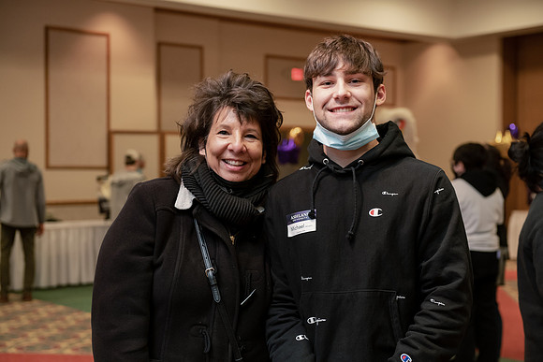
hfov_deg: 33.4
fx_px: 905
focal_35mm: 60
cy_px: 181
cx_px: 272
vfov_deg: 22.6
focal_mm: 60
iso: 1600
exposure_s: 1/160
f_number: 4
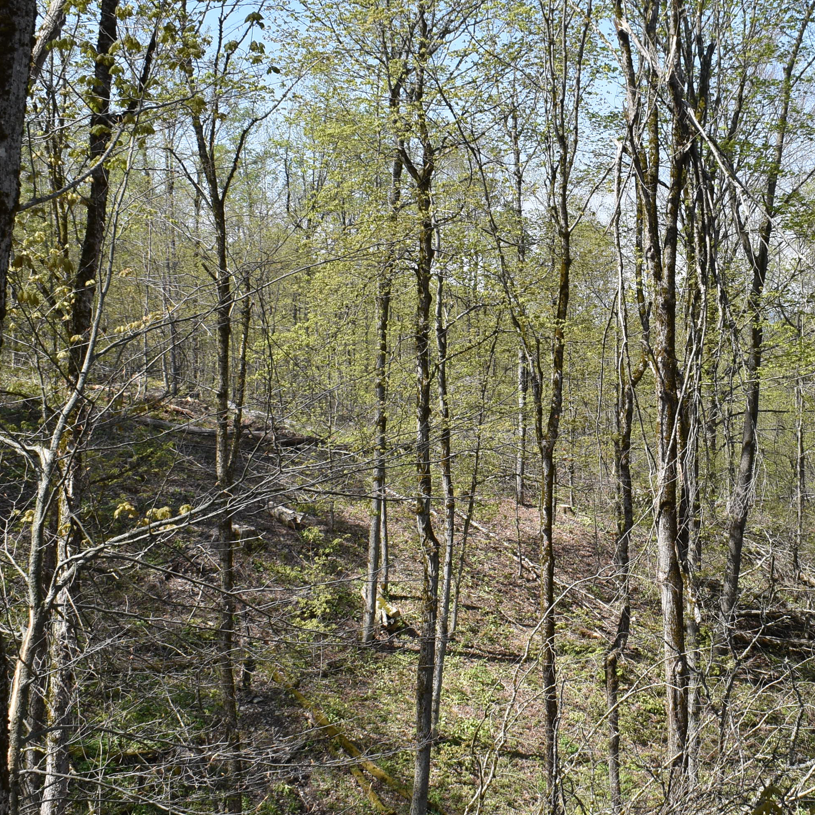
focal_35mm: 58
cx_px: 593
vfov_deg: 29.6
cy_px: 409
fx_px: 1545
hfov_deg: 29.2
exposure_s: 1/250
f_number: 8
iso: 200
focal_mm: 20
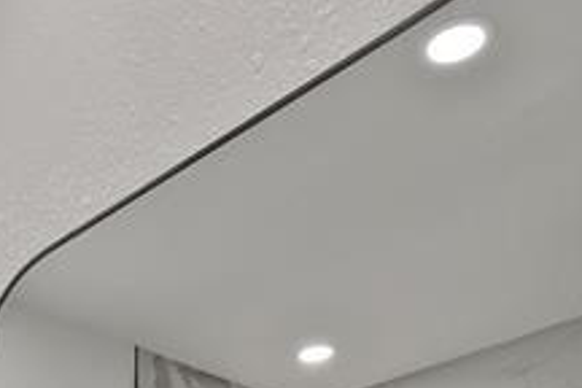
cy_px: 806
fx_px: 921
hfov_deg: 30.3
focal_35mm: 57
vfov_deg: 16.8
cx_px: -102
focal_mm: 12
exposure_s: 1/15
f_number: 10
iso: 640
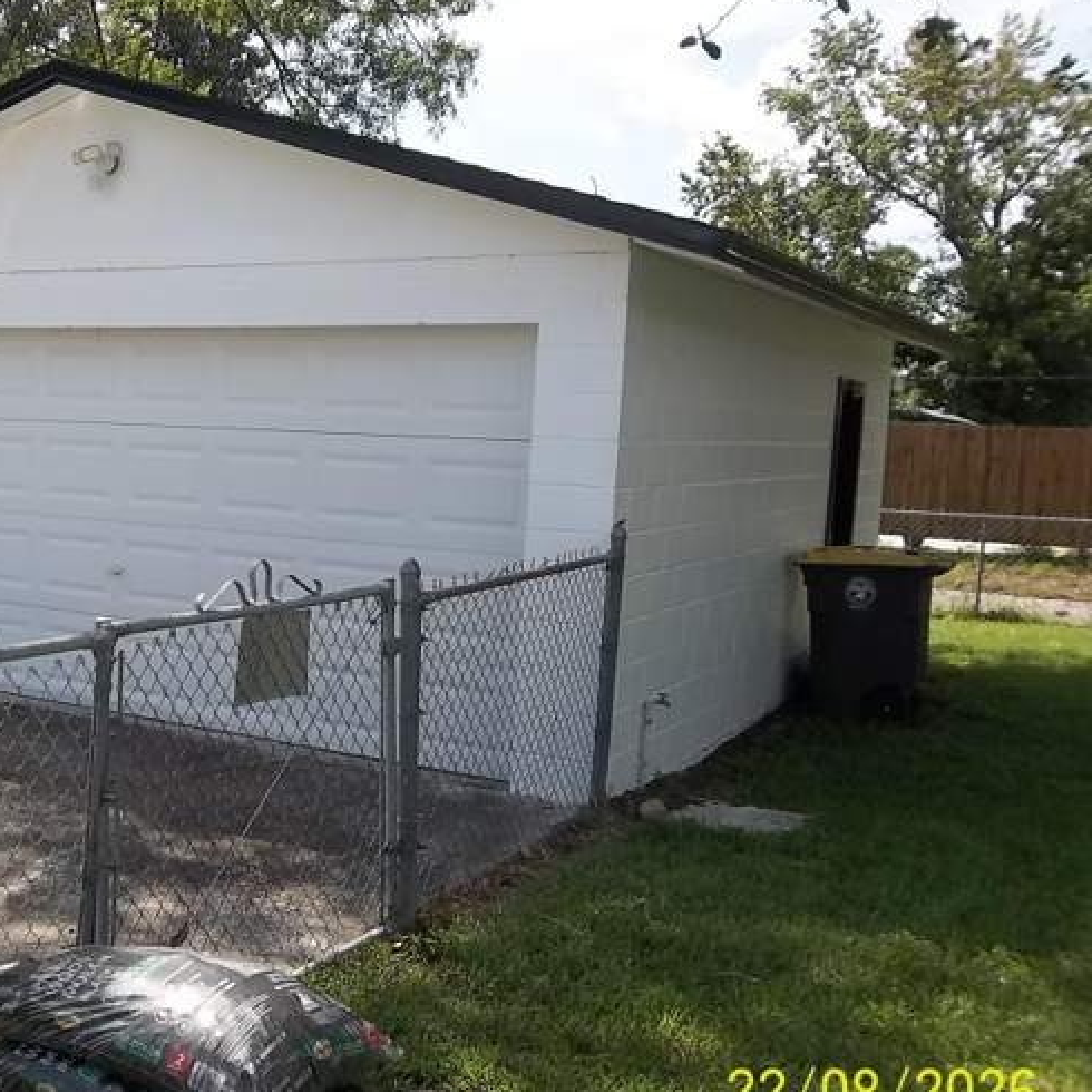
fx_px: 1392
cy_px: 584
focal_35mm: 39
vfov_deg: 42.8
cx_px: 236
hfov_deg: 41.2
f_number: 8.9
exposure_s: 1/125
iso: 80
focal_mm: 4.9
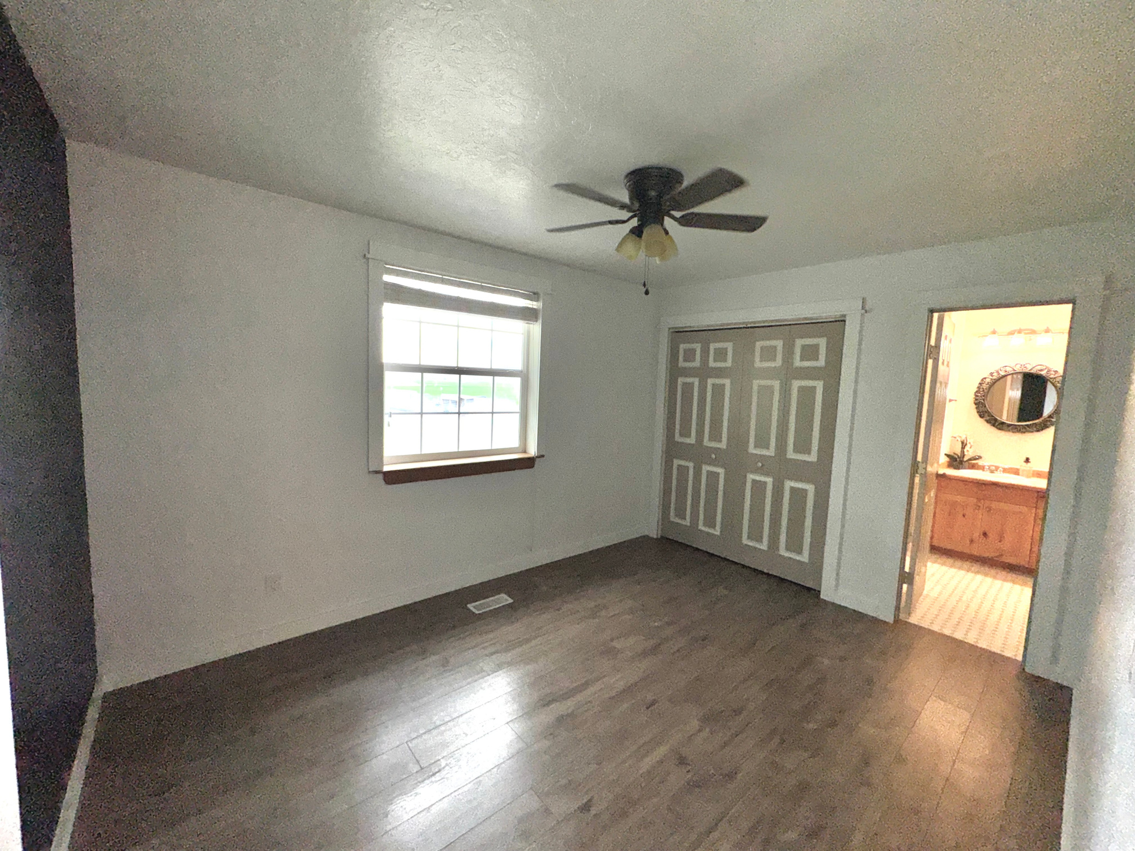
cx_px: 568
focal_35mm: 14
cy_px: 426
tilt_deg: -5.9
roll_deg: -2.1
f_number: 2.2
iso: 32
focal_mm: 2.22
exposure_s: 1/241
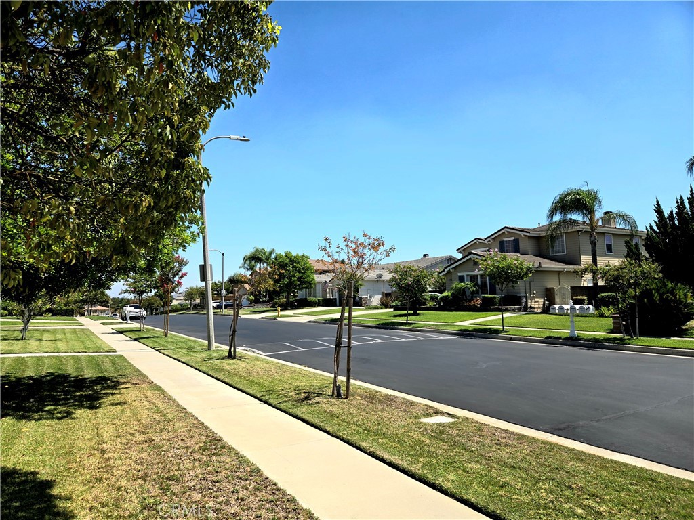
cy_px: 260
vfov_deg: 58.9
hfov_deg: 73.9
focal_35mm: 23
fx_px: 461
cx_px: 347
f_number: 1.8
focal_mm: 5.4
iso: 25
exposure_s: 1/2500
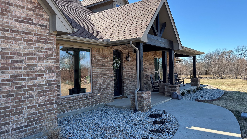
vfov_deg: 40.2
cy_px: 66
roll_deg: +2.3
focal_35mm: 29
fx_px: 190
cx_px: 125
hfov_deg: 66.1
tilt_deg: +2.2
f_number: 1.6
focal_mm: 5.96
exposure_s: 1/1139
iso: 50
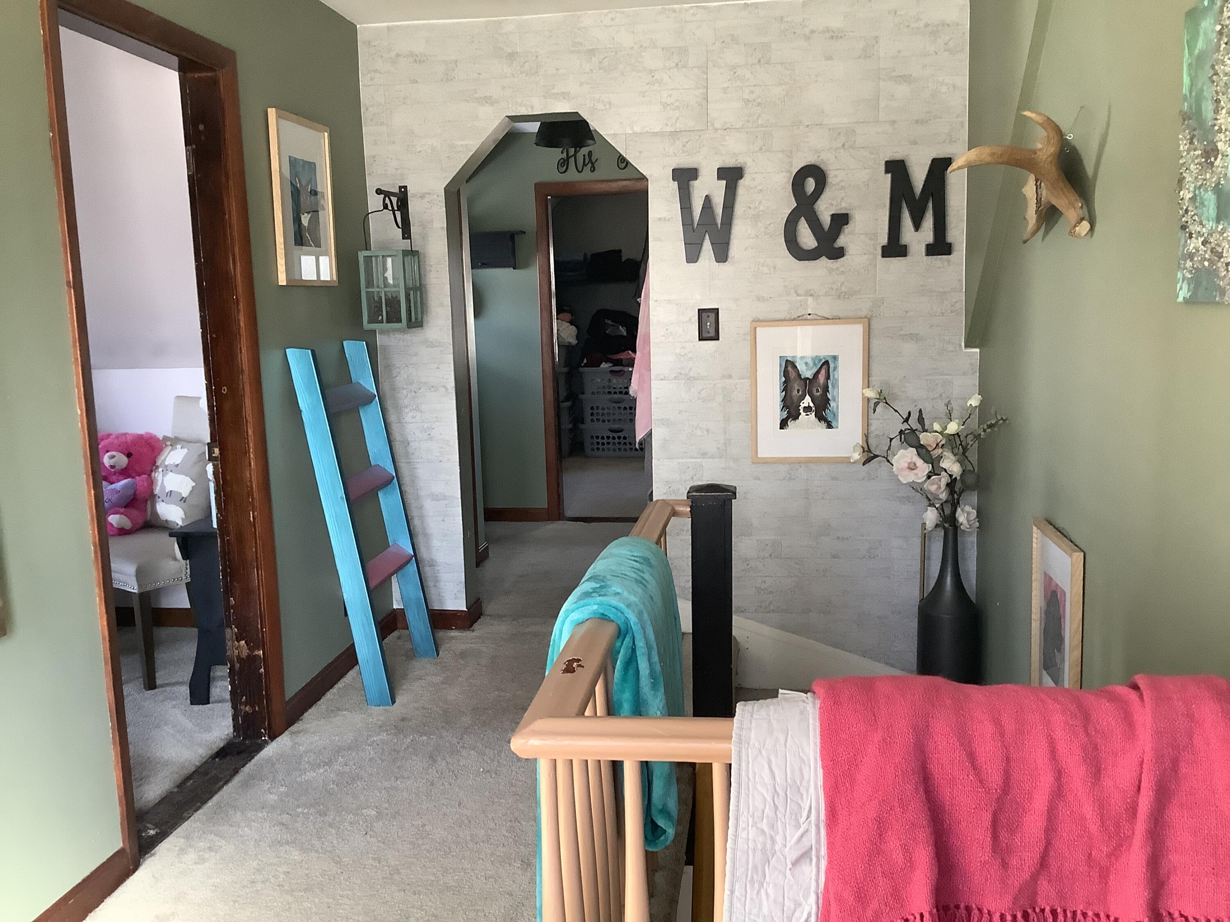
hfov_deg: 58.4
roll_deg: +1.2
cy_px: 461
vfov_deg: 45.4
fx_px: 1102
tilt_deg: -10.0
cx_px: 615
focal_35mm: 31
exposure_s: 1/60
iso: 250
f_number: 2.4
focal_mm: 3.3
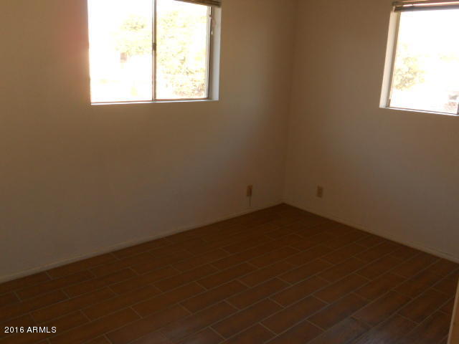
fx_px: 424
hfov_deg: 56.8
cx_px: 230
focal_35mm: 32
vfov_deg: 44.2
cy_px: 172
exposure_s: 1/125
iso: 160
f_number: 3.5
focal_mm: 5.8
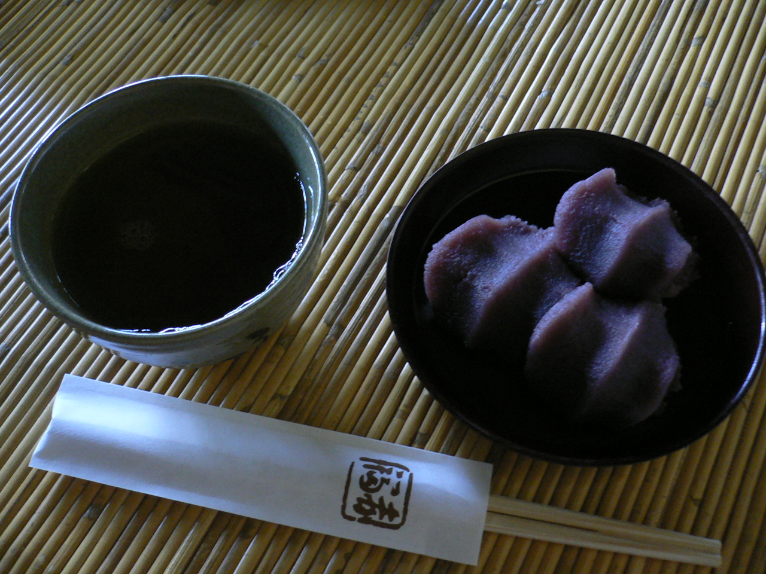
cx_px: 383
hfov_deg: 52.6
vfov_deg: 40.7
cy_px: 287
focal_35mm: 35
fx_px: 774
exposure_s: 1/8
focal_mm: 5.8
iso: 200
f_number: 2.8
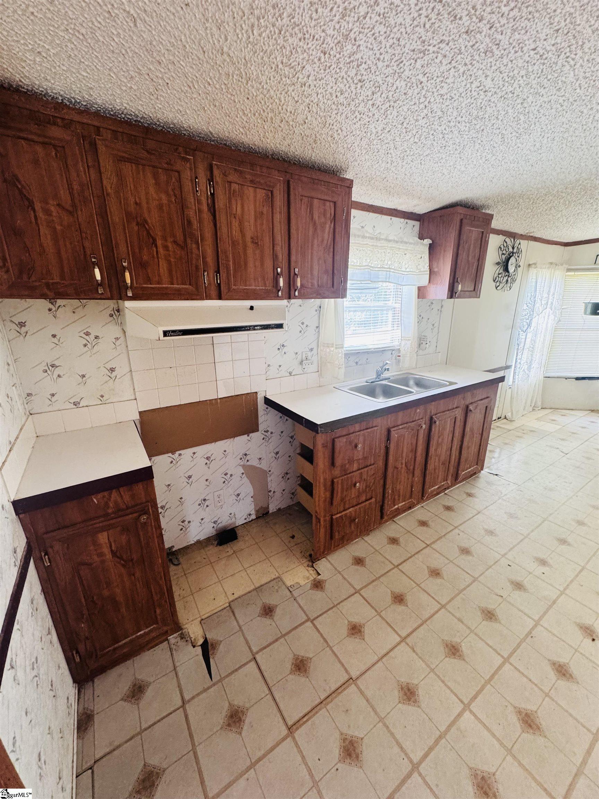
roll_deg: +2.4
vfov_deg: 102.1
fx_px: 323
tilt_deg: -18.2
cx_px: 300
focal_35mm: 14
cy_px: 400
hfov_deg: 85.7
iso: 400
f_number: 2.2
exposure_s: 1/60
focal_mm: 2.22
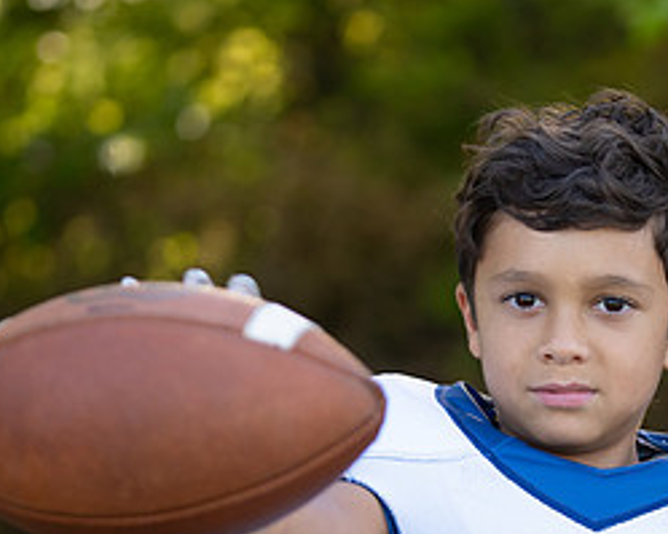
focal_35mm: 203
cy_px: 518
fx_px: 4012
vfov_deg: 7.6
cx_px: 598
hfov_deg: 9.5
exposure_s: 1/320
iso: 200
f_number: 2.8
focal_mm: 79
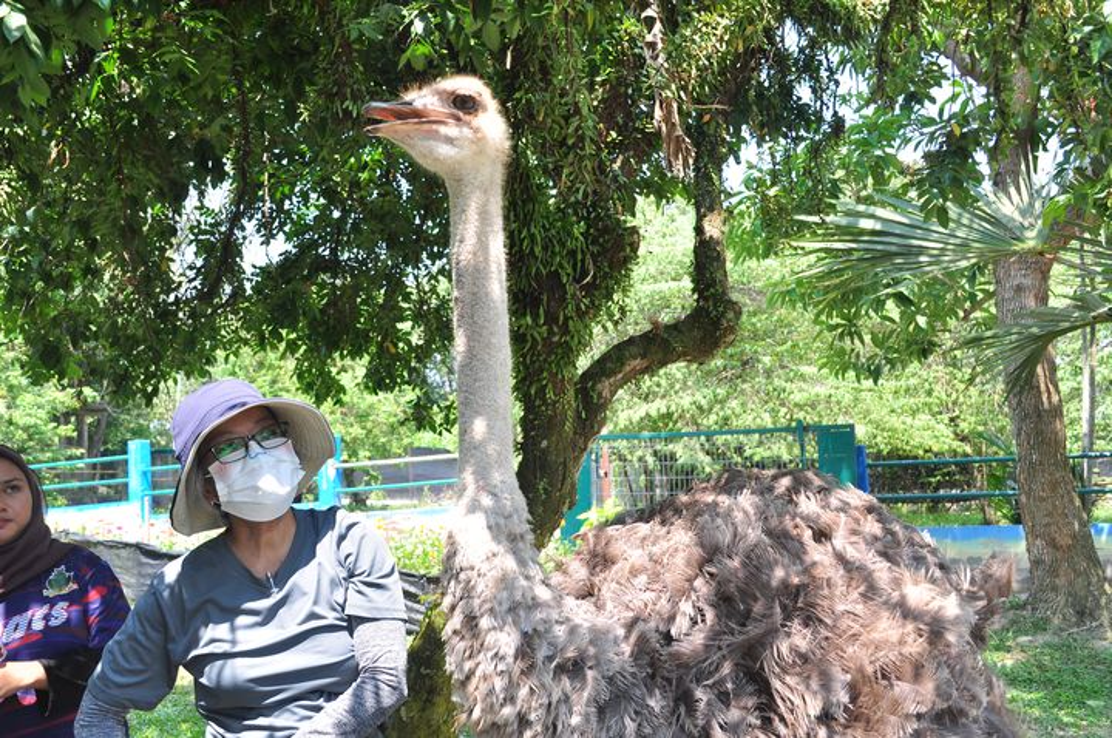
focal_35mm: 34
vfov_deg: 38.3
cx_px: 556
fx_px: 1064
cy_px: 369
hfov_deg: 55.2
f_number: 5.6
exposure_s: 1/400
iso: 500
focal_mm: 23
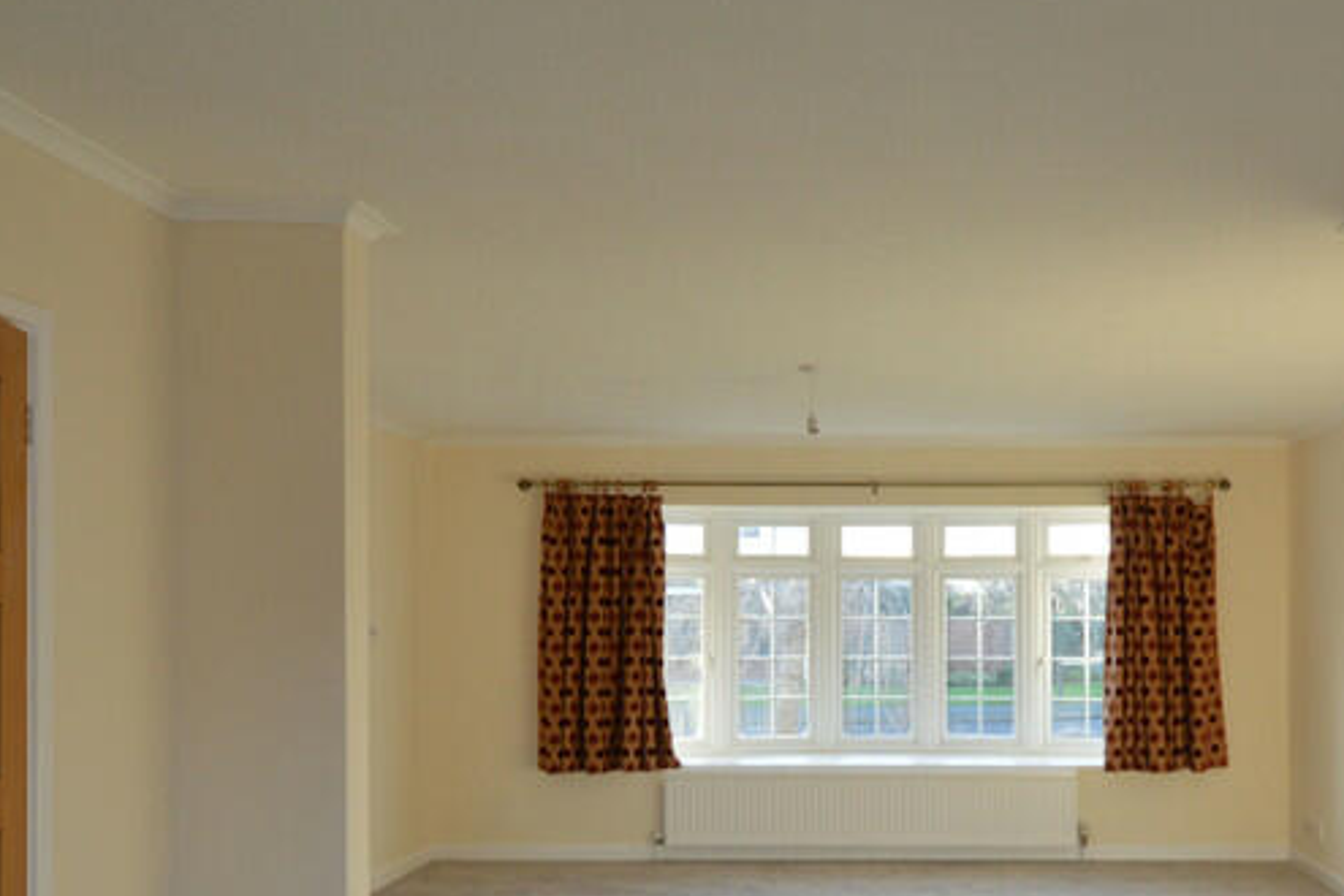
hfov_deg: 58.8
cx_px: 907
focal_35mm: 31
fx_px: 1157
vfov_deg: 39.4
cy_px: 800
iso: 400
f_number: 5
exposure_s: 1/100
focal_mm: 10
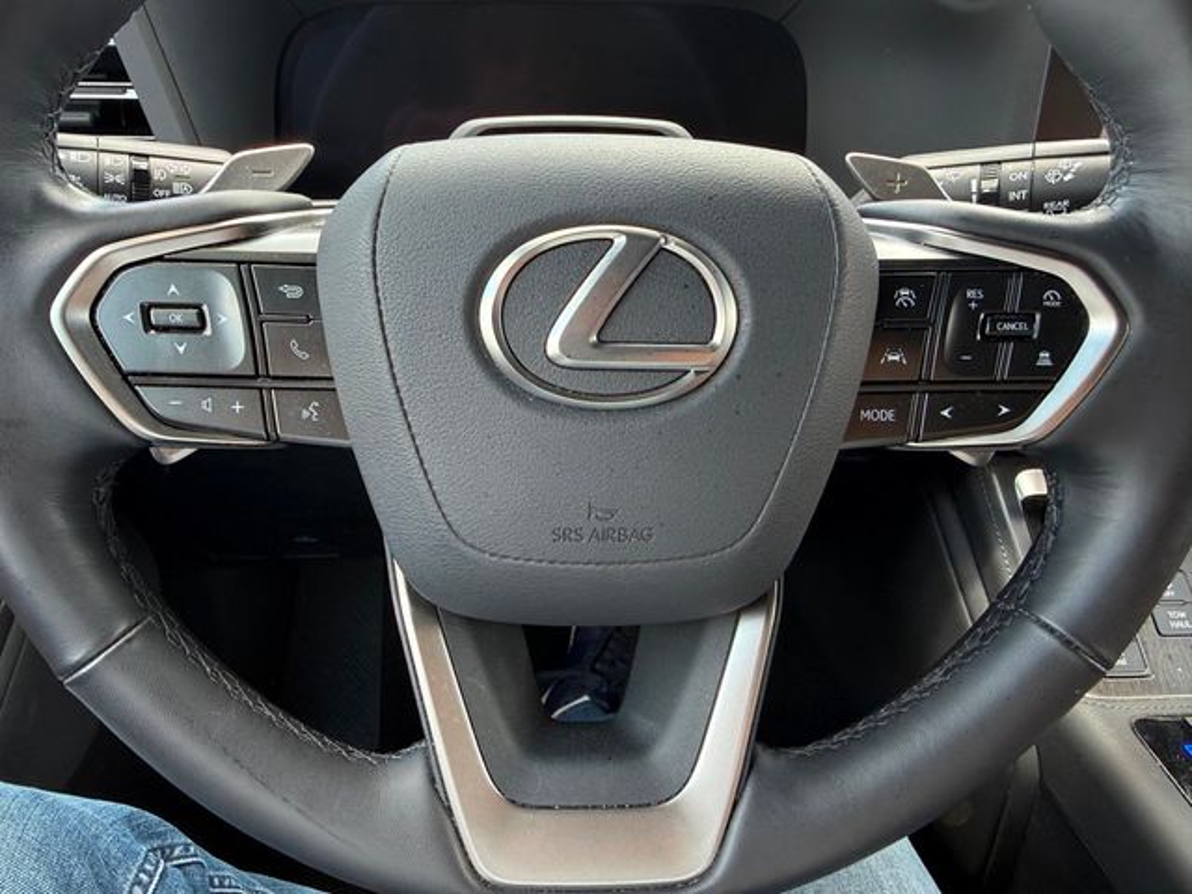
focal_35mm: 24
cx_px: 596
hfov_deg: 71.6
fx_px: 826
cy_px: 447
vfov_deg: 56.8
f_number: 2.2
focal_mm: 2.22
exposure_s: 1/99
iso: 100
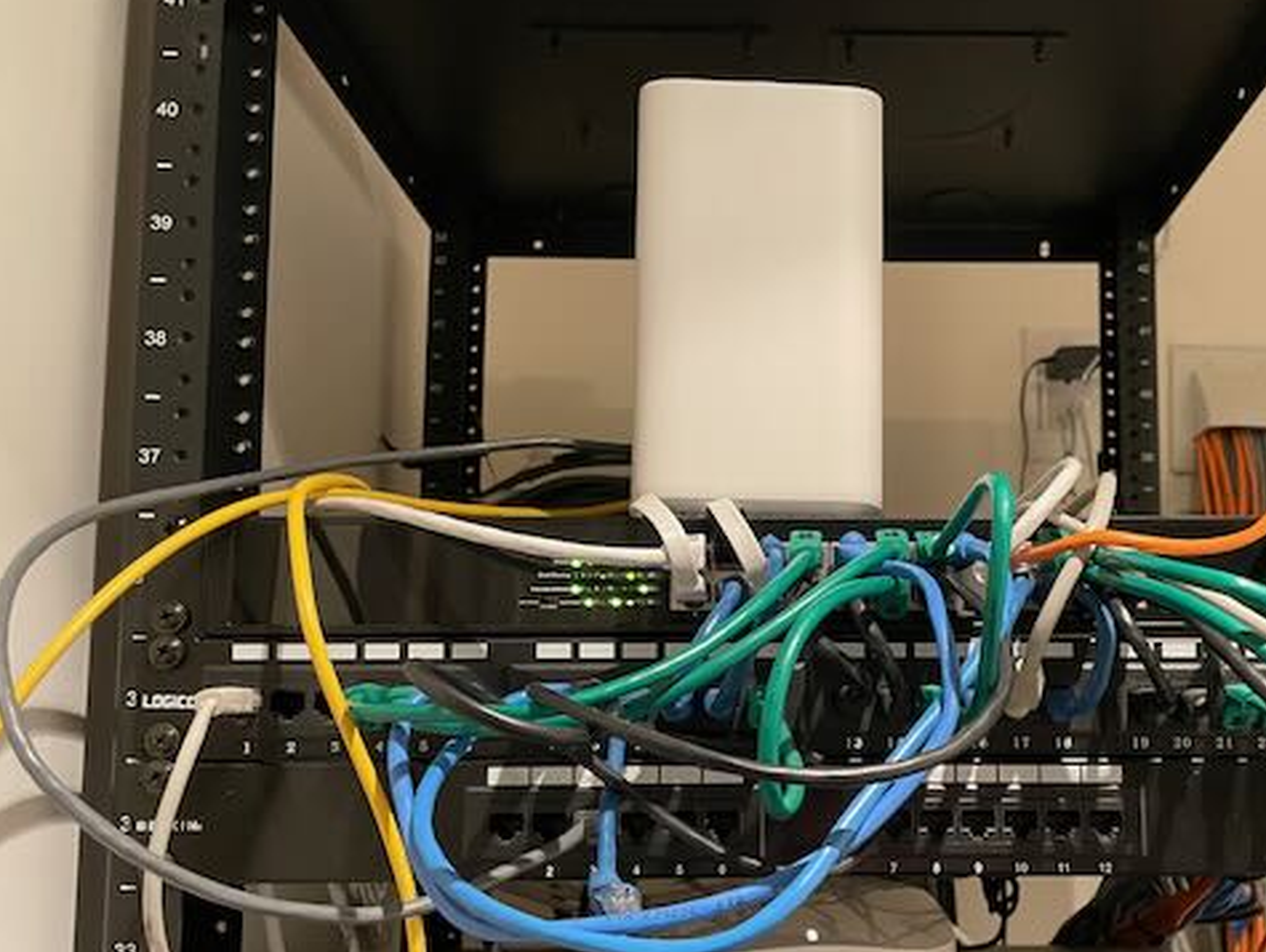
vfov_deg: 40.3
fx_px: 1281
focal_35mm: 35
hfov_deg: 51.7
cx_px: 840
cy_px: 621
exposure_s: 1/40
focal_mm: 4.2
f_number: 1.6
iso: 640
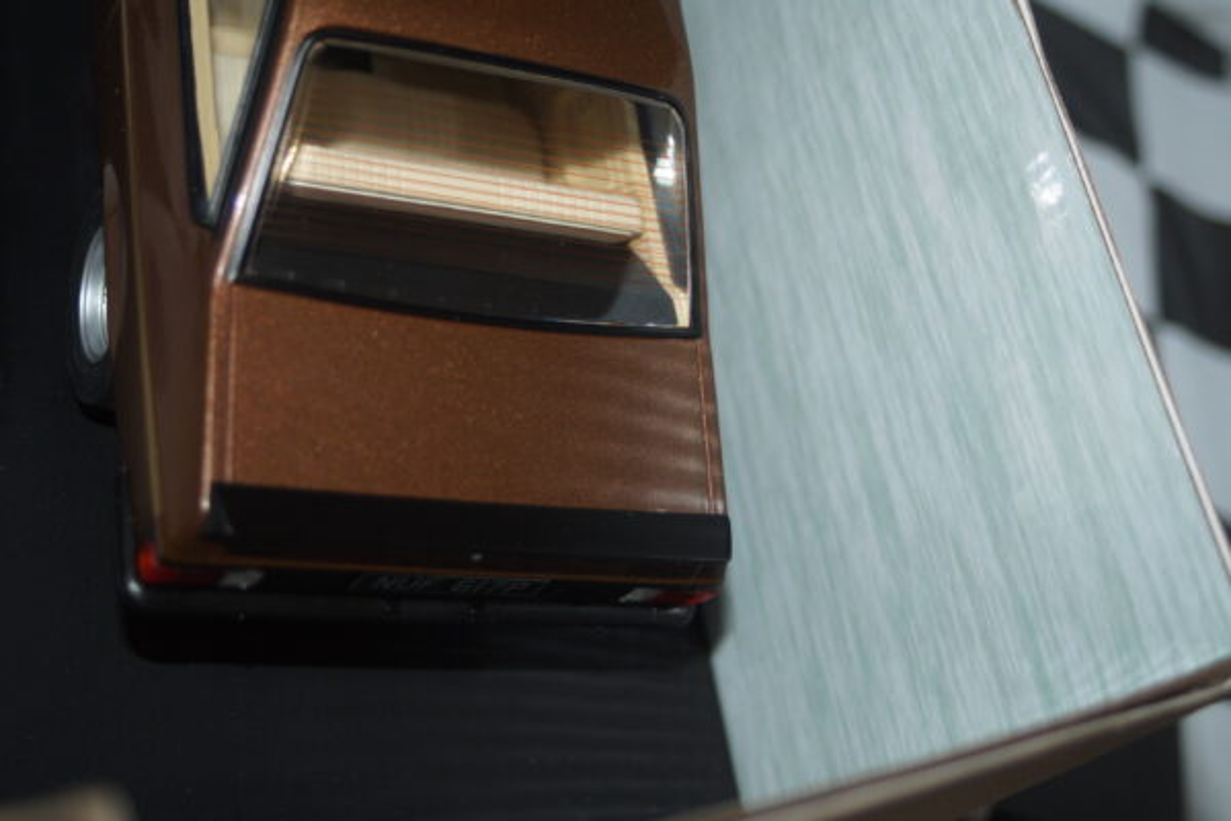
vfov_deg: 25.8
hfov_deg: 37.9
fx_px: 1795
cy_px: 410
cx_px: 616
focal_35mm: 52
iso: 100
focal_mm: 35
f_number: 4
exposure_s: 1/80
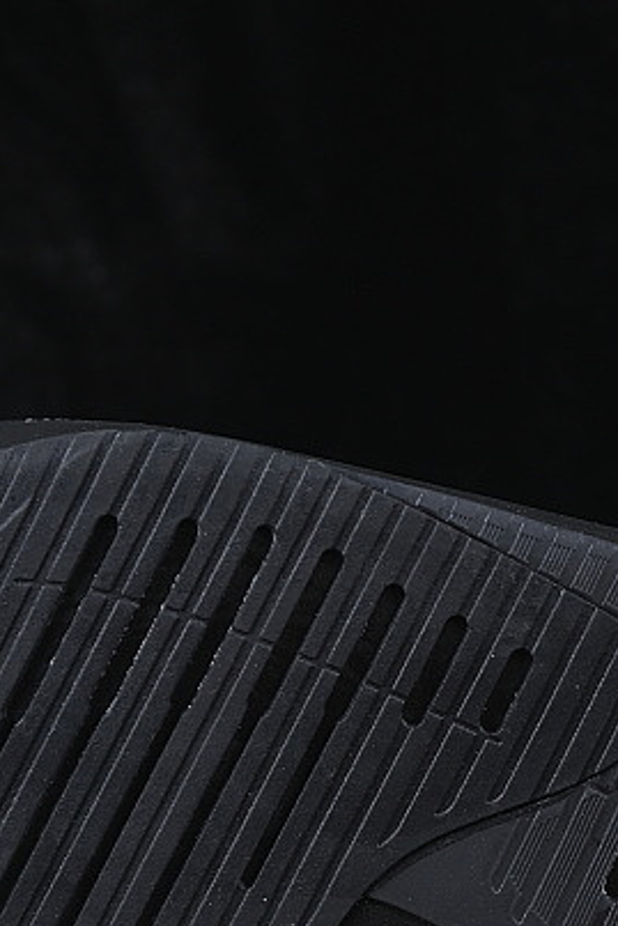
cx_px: 388
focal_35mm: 201
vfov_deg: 10.2
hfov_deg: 6.8
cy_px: 607
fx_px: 5171
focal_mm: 50
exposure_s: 1/60
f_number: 6.3
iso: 160
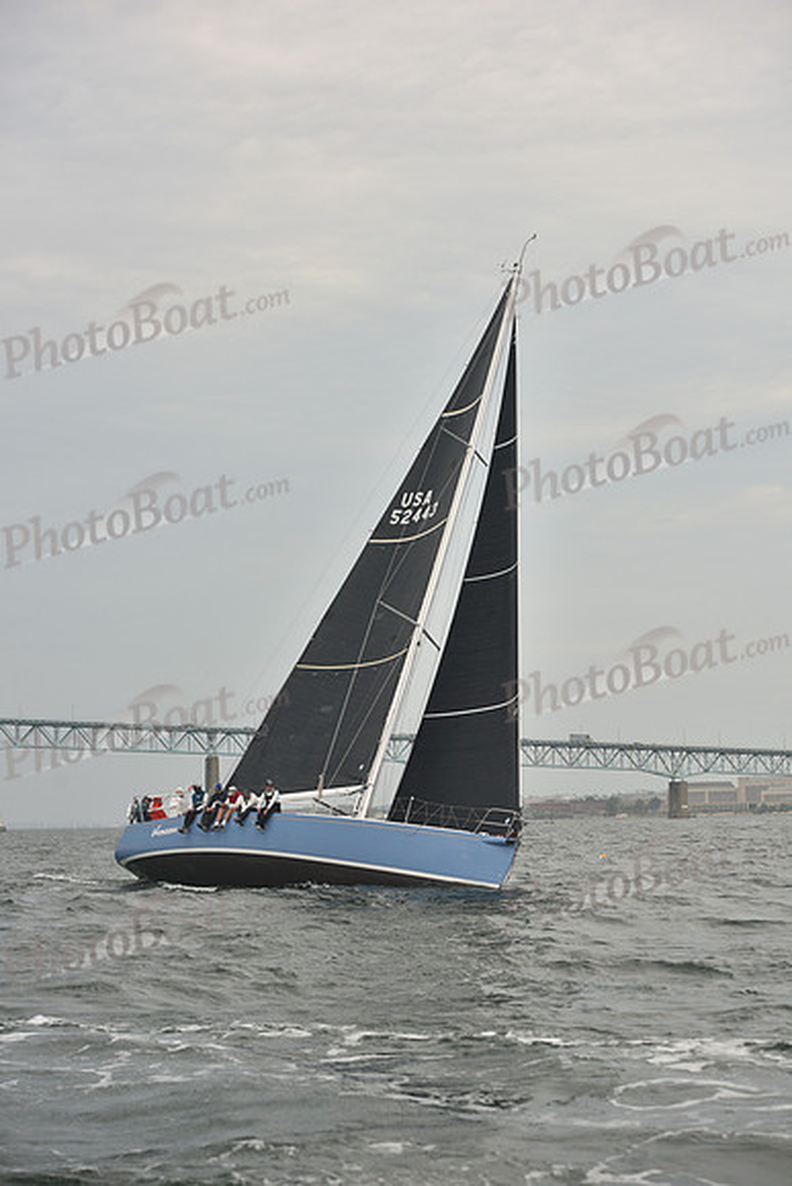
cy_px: 593
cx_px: 396
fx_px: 2308
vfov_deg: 28.8
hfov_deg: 19.5
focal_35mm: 70
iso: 250
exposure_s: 1/500
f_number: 5.6
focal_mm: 70
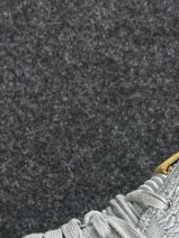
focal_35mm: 181
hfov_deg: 8.2
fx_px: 1248
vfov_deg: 10.3
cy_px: 425
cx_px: 54
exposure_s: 1/50
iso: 250
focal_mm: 6.86
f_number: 1.78
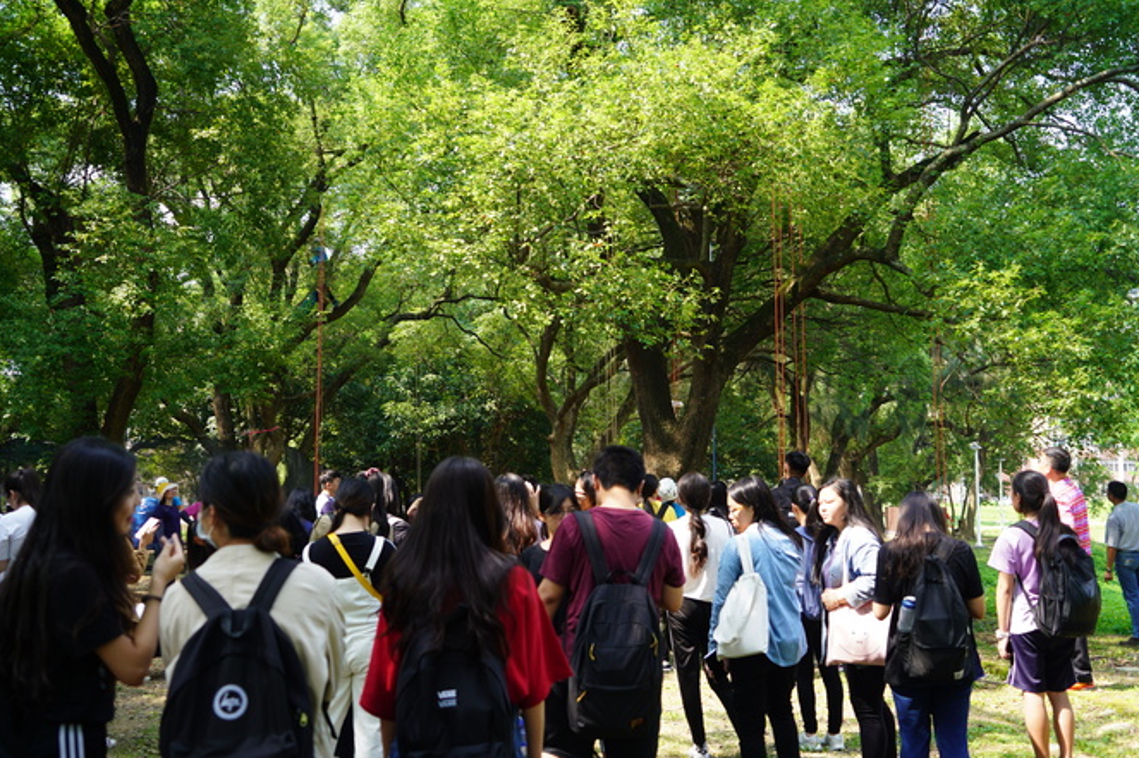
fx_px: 1201
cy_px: 379
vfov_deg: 35.0
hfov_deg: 50.7
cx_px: 586
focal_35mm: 38
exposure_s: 1/60
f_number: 4.5
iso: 100
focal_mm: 36
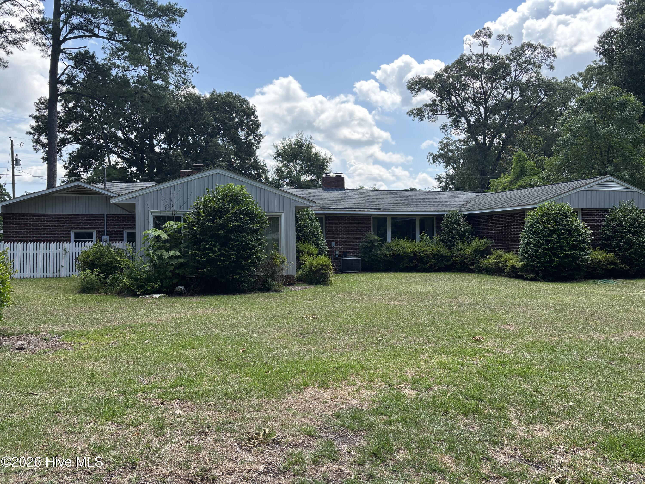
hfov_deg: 67.3
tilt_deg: +0.4
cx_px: 322
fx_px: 484
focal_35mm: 26
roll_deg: +0.4
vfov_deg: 53.1
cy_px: 242
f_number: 1.6
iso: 50
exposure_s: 1/1037
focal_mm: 5.96
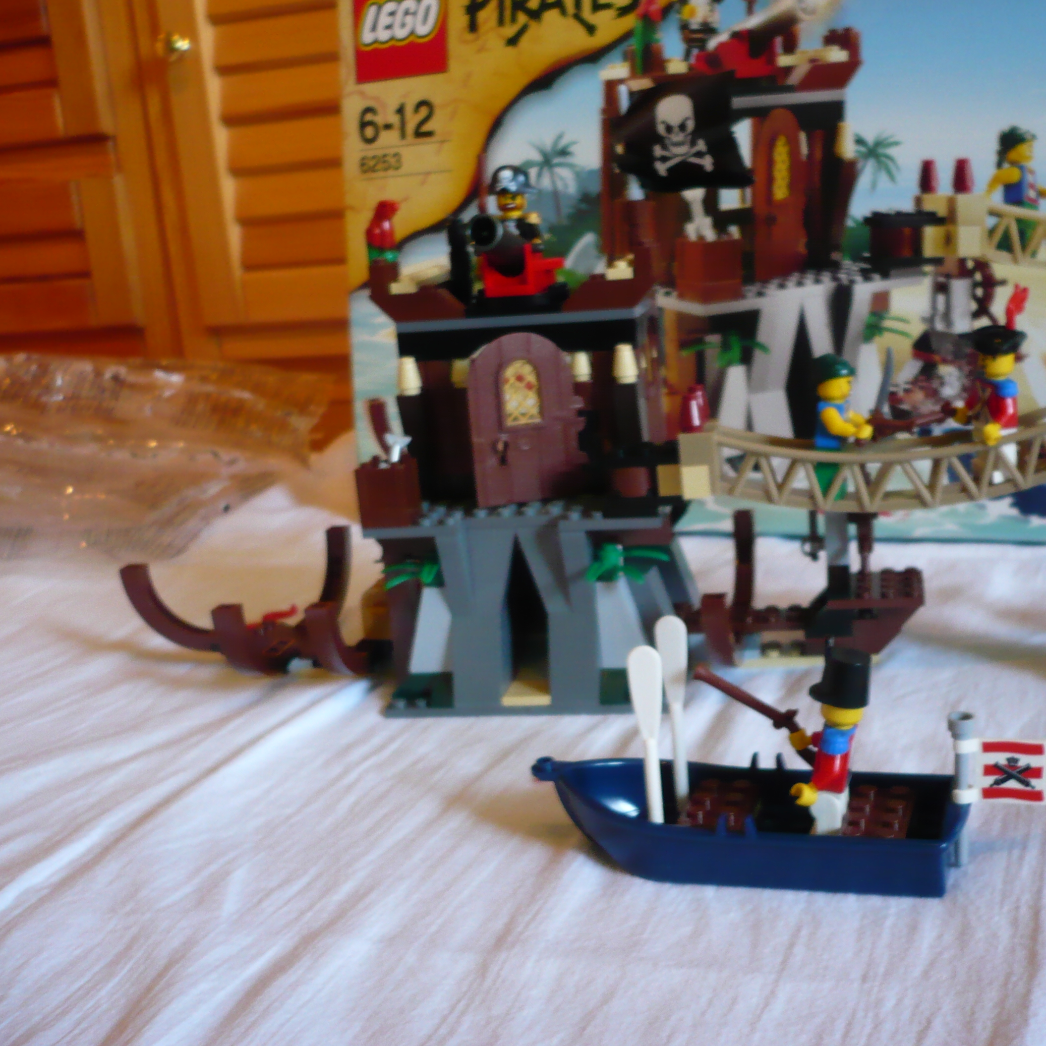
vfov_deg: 40.0
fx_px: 1436
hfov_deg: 39.8
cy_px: 527
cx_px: 636
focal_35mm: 42
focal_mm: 5.8
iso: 200
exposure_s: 1/20
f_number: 2.8
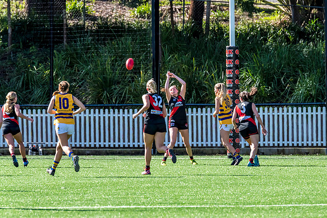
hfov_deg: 4.0
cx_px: 216
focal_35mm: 511
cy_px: 117
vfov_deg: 2.7
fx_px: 4647
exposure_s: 1/1600
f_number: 7.1
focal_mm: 380
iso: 800
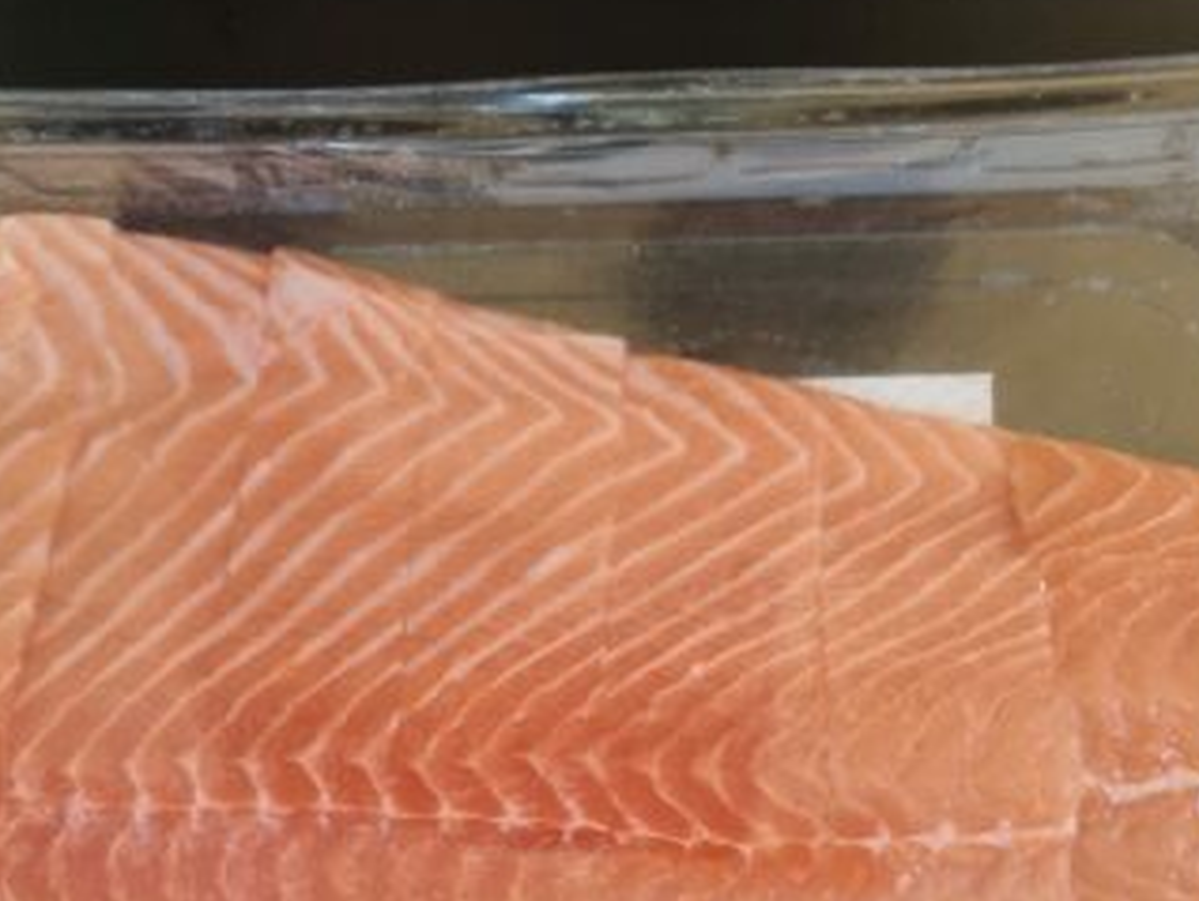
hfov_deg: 38.9
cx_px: 633
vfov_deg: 29.0
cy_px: 731
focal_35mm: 49
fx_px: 1699
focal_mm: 5.4
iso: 640
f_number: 1.8
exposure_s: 1/50
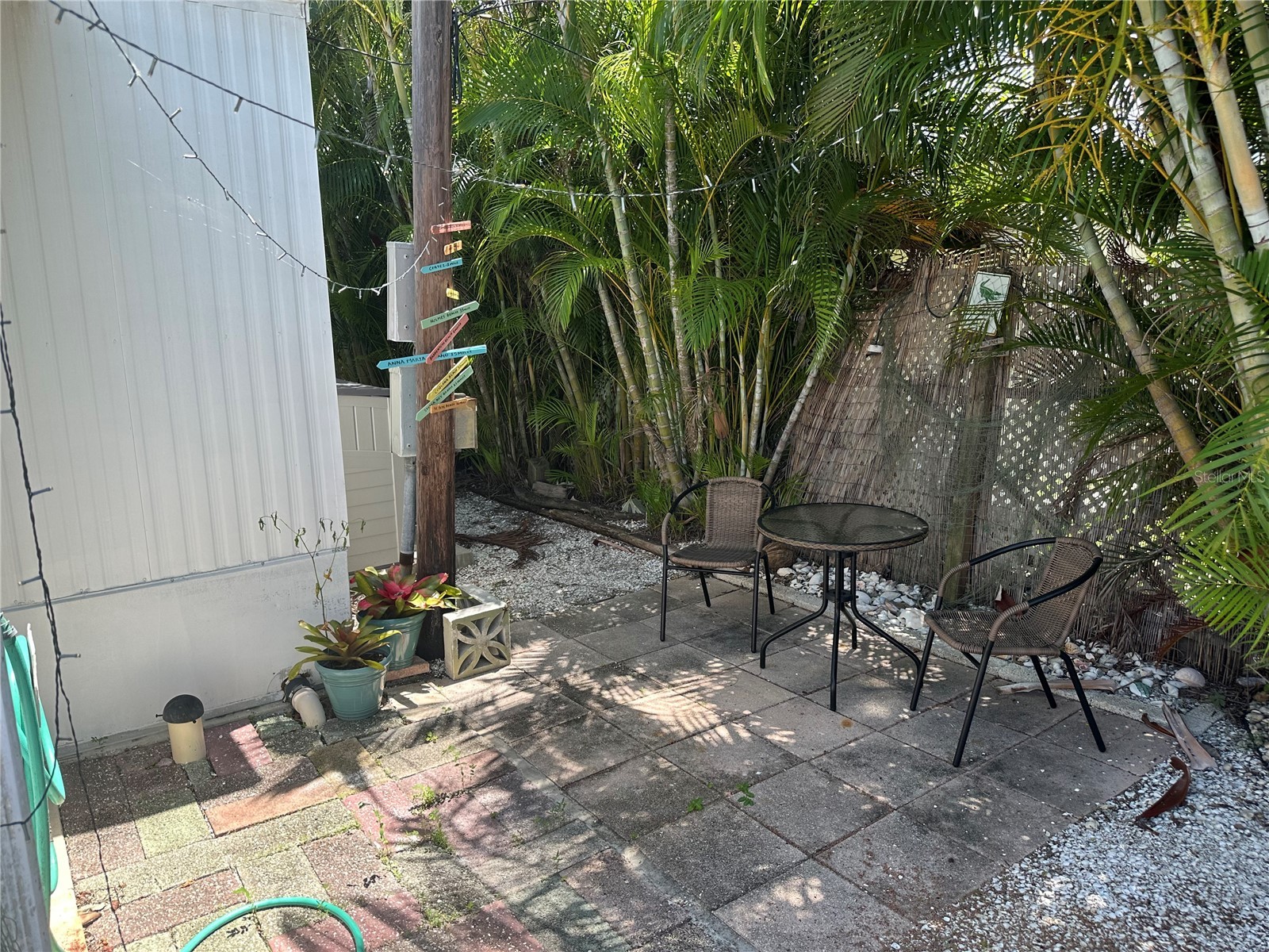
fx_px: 880
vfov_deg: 56.8
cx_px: 634
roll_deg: +0.7
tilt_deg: -10.4
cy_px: 476
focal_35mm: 24
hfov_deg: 71.6
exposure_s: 1/672
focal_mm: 6.86
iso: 80
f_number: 1.78
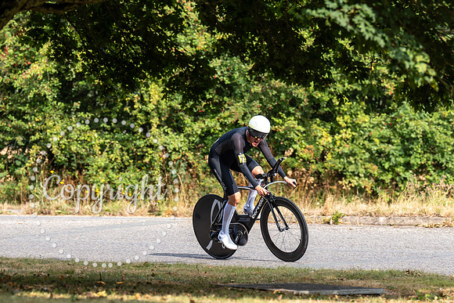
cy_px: 180
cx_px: 265
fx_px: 3608
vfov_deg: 4.8
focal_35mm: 286
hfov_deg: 7.2
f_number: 4
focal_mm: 200
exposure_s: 1/1000
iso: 125
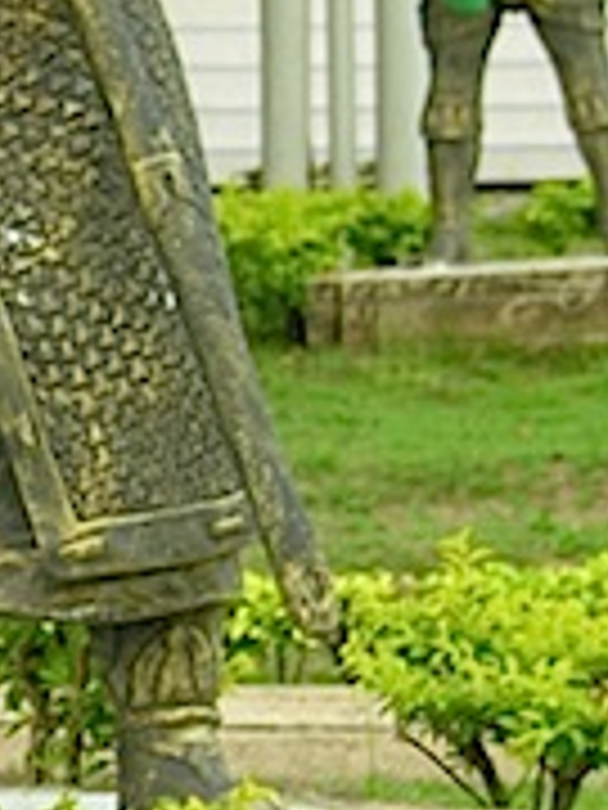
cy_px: 335
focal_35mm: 289
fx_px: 6768
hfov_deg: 5.1
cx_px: -432
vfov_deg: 6.9
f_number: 3.3
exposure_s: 1/125
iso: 50
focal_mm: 18
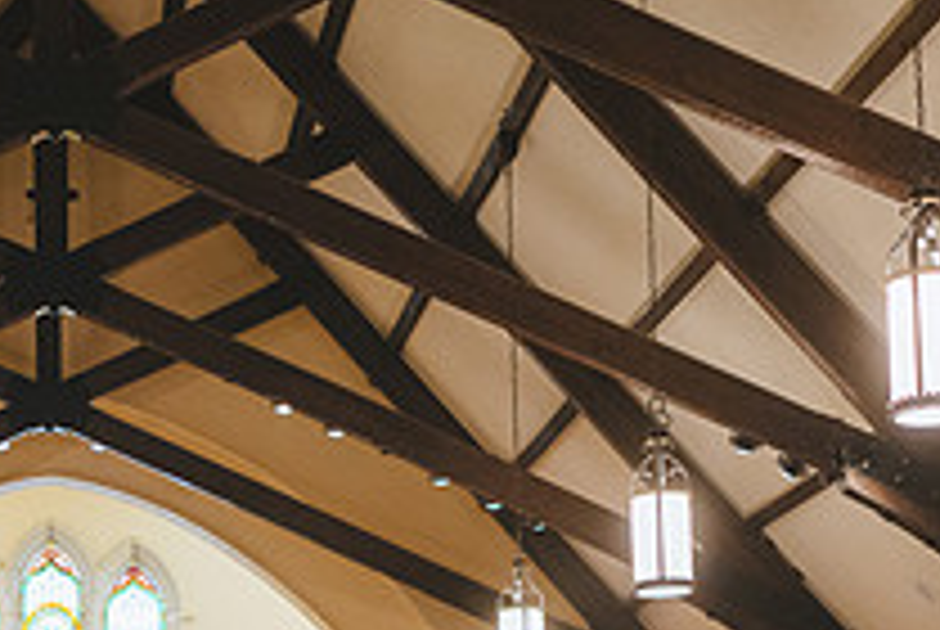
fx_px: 2536
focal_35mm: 97
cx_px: 67
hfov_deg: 20.5
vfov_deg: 13.8
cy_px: 749
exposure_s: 1/400
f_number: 2.5
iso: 2000
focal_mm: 35
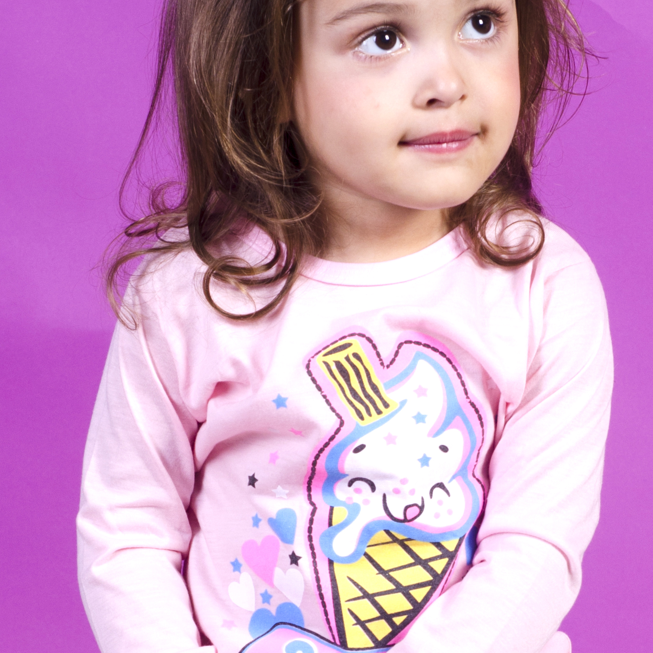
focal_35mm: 220
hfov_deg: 8.0
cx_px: 414
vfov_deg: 7.9
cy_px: 659
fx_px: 4695
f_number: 7.1
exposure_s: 1/125
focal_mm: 50
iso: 100
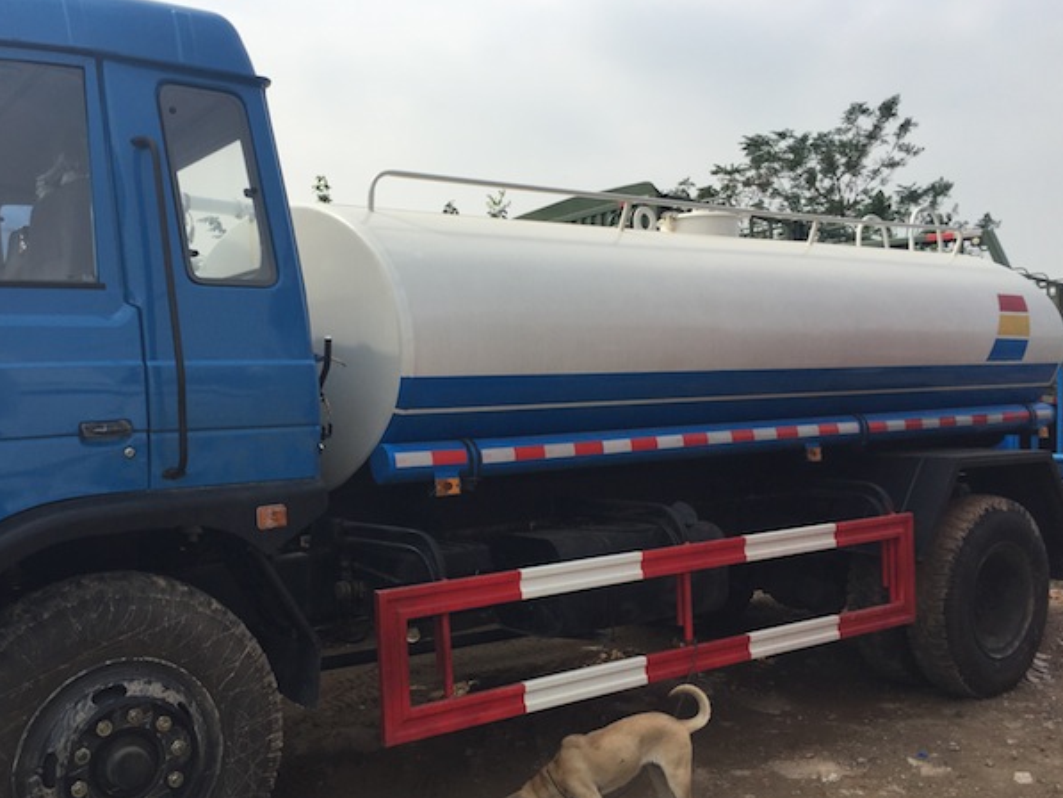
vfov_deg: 41.8
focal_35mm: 34
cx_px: 445
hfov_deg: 53.7
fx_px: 1044
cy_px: 437
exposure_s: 1/2083
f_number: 2.2
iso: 32
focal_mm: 4.15
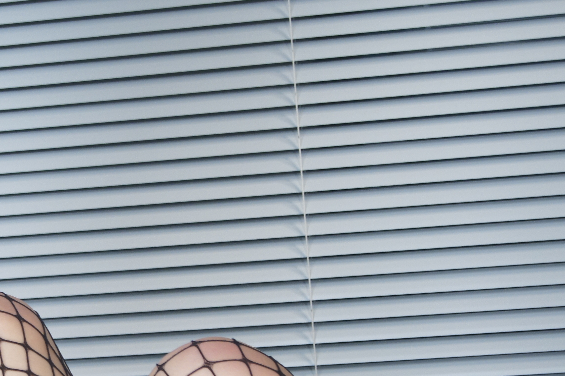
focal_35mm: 162
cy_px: 355
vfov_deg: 8.4
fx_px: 2540
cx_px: 43
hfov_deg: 12.6
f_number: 5.6
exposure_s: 1/160
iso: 800
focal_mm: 50
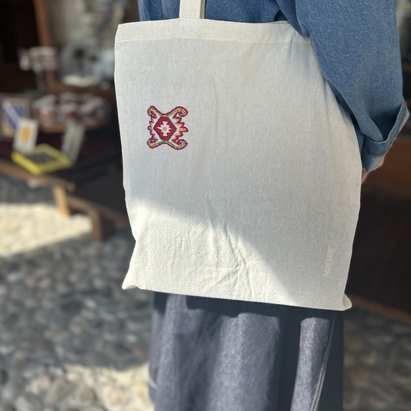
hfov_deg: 52.5
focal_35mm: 31
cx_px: 206
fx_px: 416
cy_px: 185
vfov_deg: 52.4
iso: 50
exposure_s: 1/320
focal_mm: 5.7
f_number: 1.5
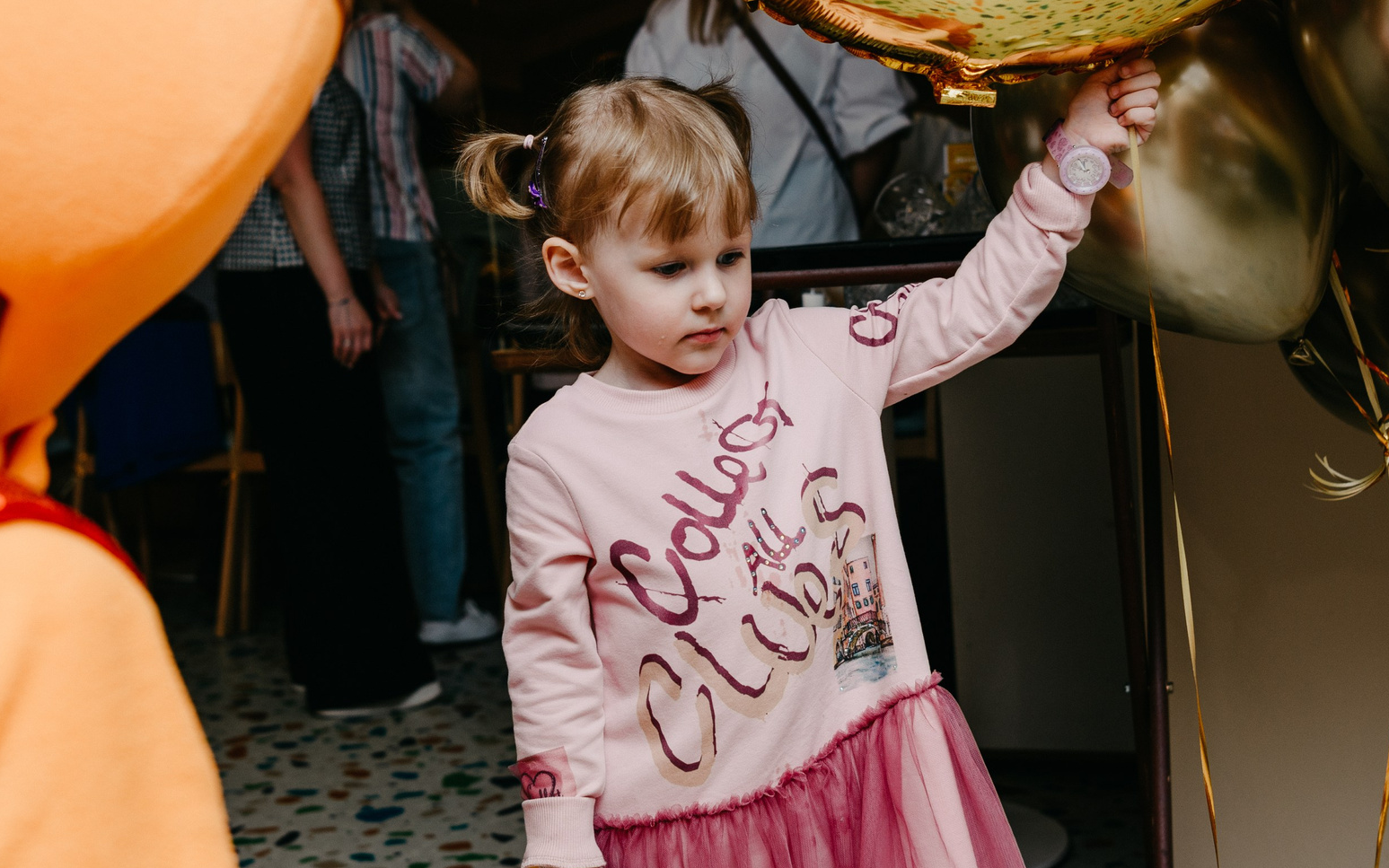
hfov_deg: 35.1
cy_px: 416
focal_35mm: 58
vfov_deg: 22.4
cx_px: 608
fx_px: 2196
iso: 160
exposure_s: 1/160
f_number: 3.5
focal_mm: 34
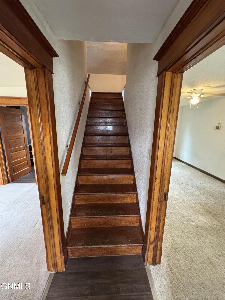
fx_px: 121
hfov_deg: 85.7
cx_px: 112
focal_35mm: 14
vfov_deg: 102.1
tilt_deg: -10.8
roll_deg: -0.6
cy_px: 150
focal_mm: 2.22
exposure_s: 1/60
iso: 1000
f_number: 2.2
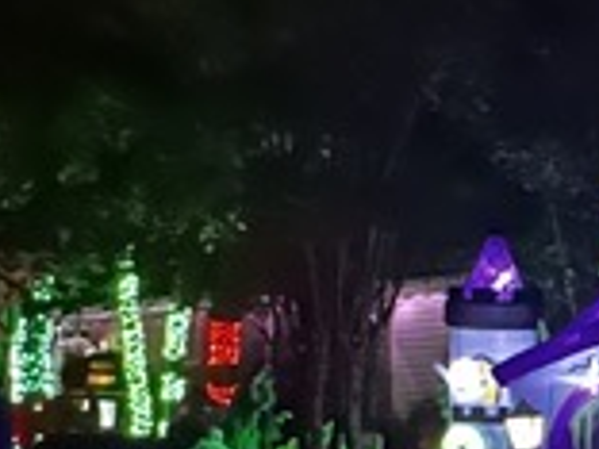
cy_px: 319
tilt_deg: +6.4
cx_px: 826
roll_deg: +3.3
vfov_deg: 15.2
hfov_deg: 18.5
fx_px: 1679
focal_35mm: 97
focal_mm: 2.22
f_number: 2.2
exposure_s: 1/10
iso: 2500
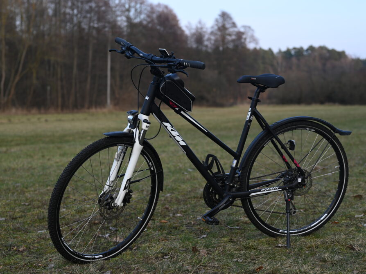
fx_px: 582
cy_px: 138
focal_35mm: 55
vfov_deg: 26.6
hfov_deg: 34.9
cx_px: 183
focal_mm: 50
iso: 125
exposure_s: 1/320
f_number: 3.2
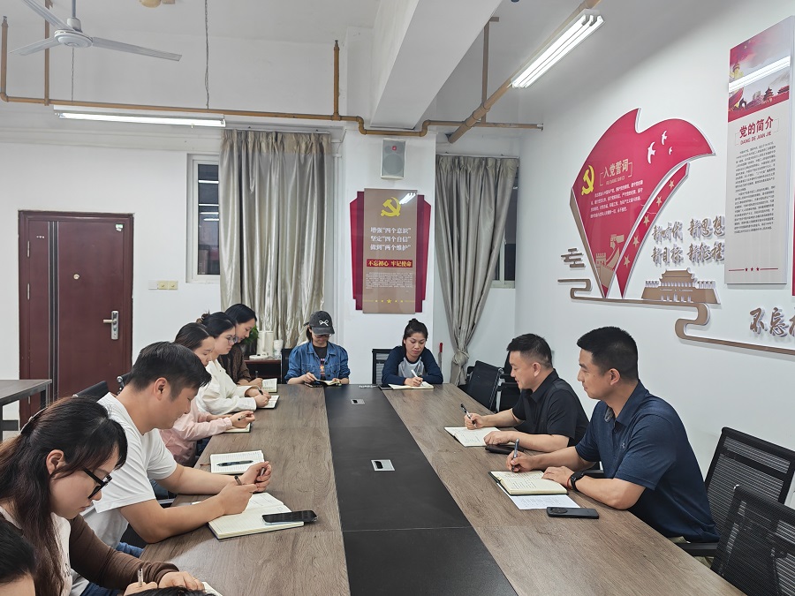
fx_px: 689
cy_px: 298
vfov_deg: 46.8
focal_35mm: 30
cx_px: 398
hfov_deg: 60.0
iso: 320
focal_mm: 6.12
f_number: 1.9
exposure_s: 1/50
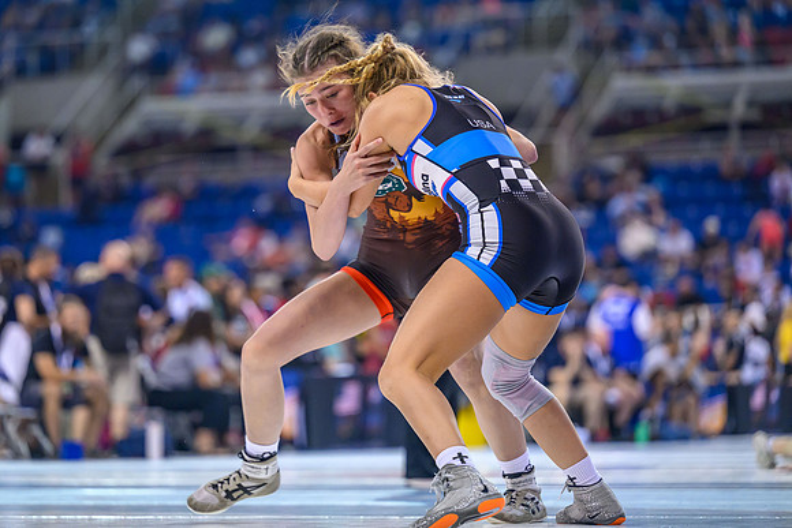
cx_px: 350
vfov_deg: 8.4
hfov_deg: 12.6
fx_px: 3581
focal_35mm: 163
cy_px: 234
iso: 3200
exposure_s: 1/800
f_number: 2.8
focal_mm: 145
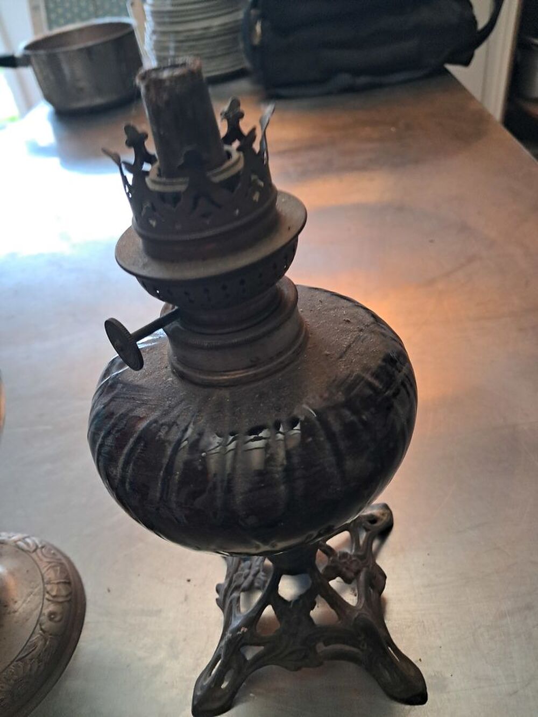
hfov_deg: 51.4
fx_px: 559
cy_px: 358
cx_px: 269
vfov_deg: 65.3
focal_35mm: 27
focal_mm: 4
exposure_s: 1/50
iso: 200
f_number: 1.8
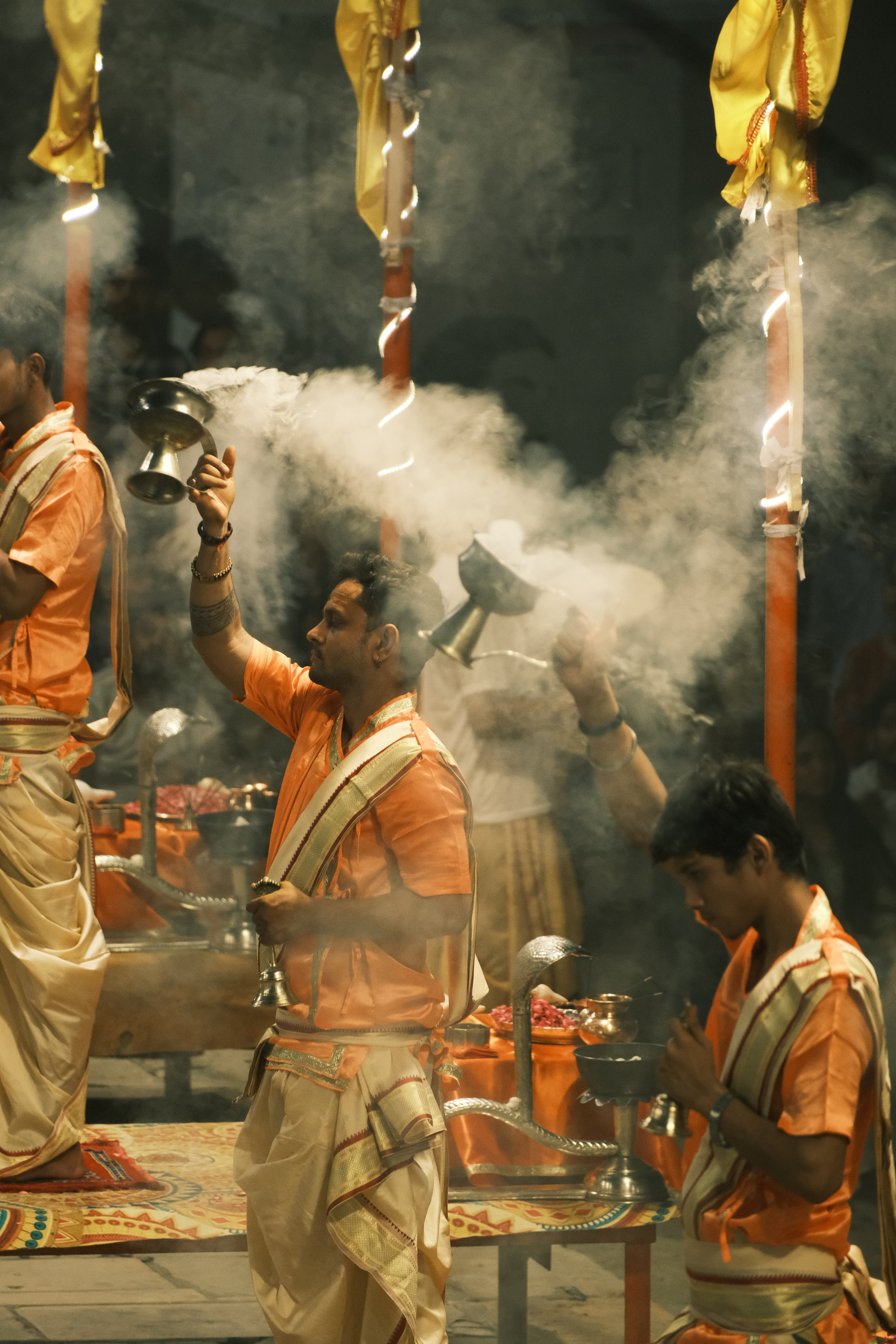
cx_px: 448
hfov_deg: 3.1
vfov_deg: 4.6
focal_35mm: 450
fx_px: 16799
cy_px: 672
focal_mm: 300
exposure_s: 1/60
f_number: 5.6
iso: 3200
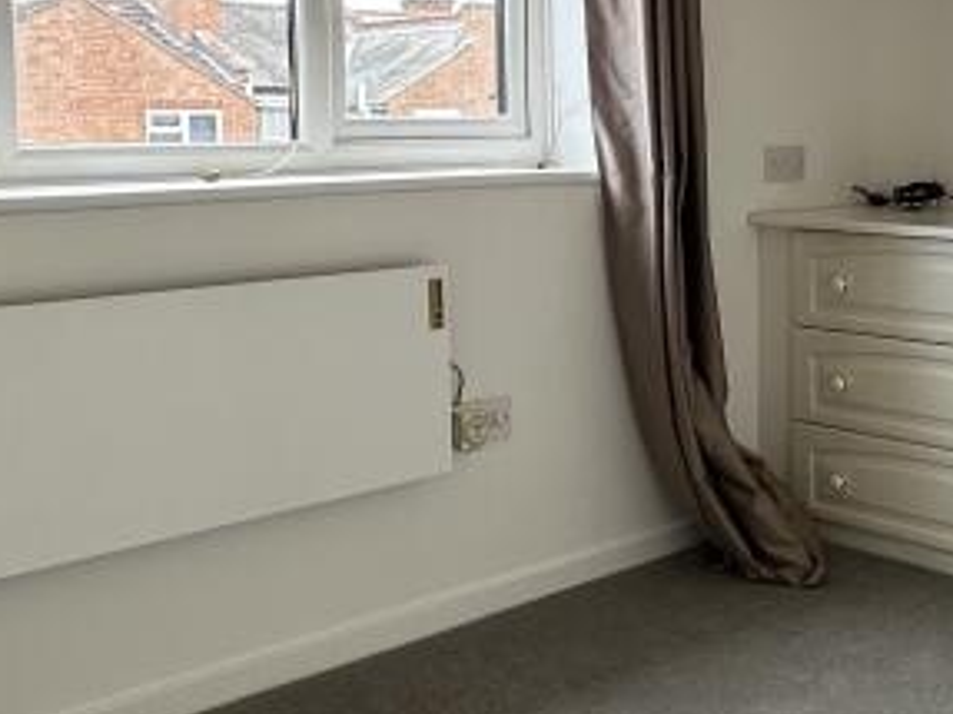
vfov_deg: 29.0
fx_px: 1376
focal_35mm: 50
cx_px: 671
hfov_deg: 37.6
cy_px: 259
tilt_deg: -5.8
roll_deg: +0.8
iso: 40
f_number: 2.2
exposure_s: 1/99
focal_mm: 2.22
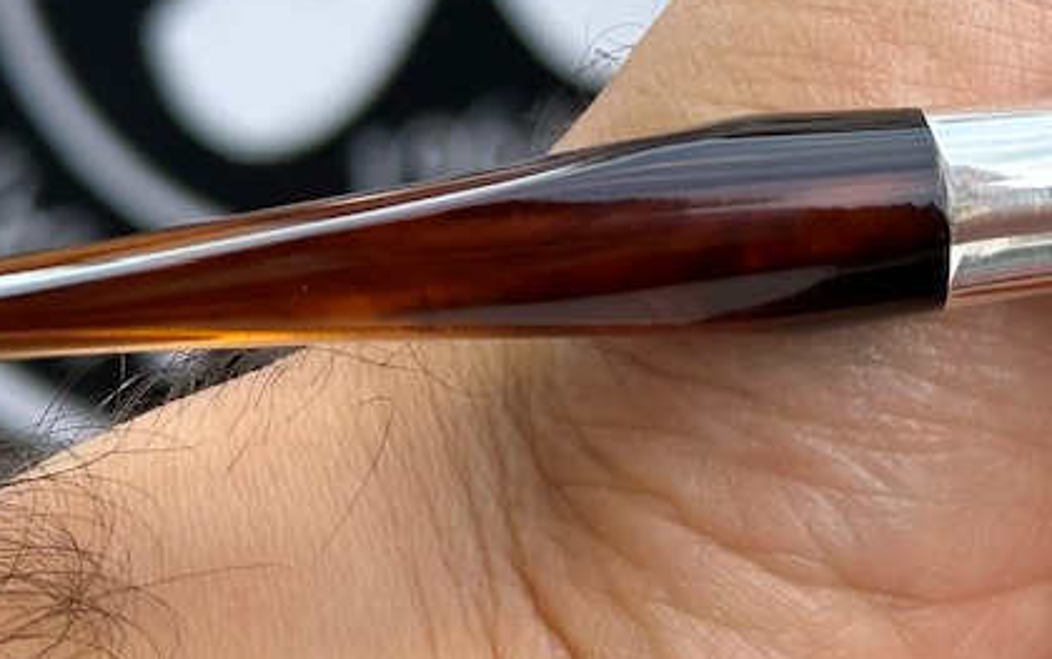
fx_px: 4446
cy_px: -55
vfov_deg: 8.4
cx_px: 1092
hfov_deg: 13.3
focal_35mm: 155
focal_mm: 6.86
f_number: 1.78
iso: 50
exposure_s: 1/149
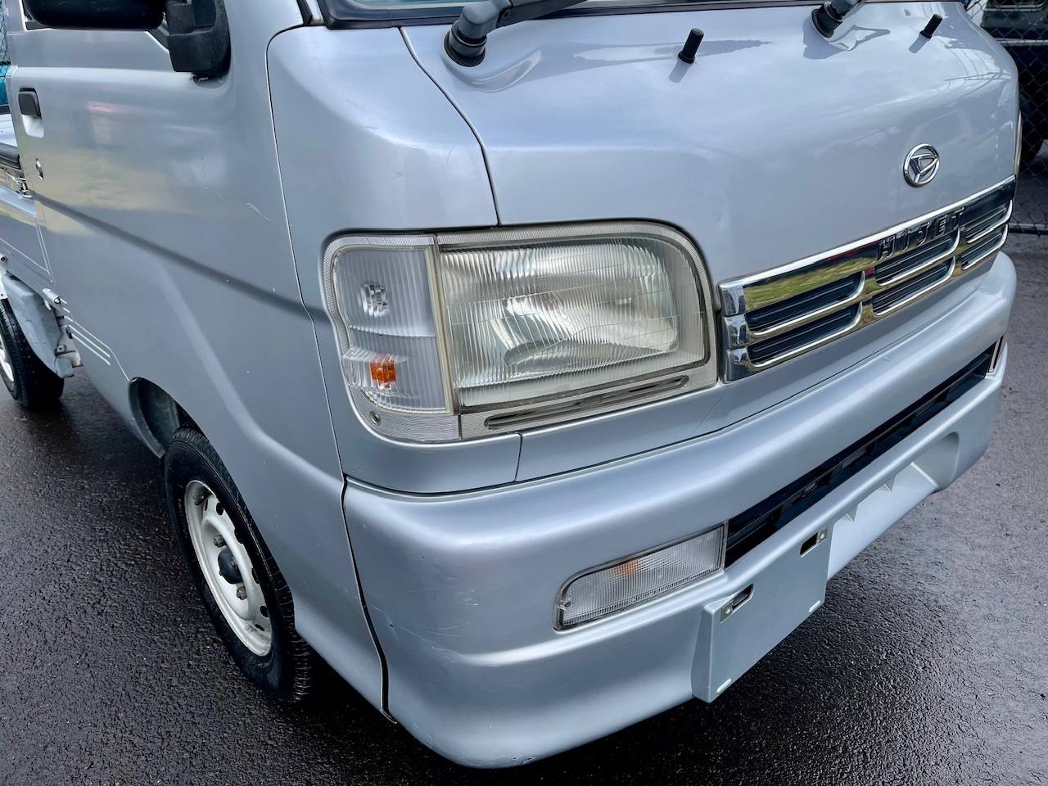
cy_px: 393
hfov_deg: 69.4
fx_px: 757
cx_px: 524
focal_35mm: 25
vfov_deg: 54.9
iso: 32
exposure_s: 1/1252
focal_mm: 5.1
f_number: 1.6
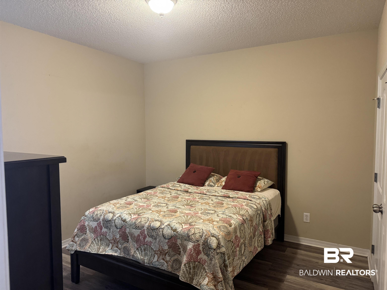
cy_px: 145
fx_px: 268
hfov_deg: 71.6
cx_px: 194
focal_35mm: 24
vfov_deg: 56.8
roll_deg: +0.9
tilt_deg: -3.9
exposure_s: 1/60
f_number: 1.78
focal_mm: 6.76
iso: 320
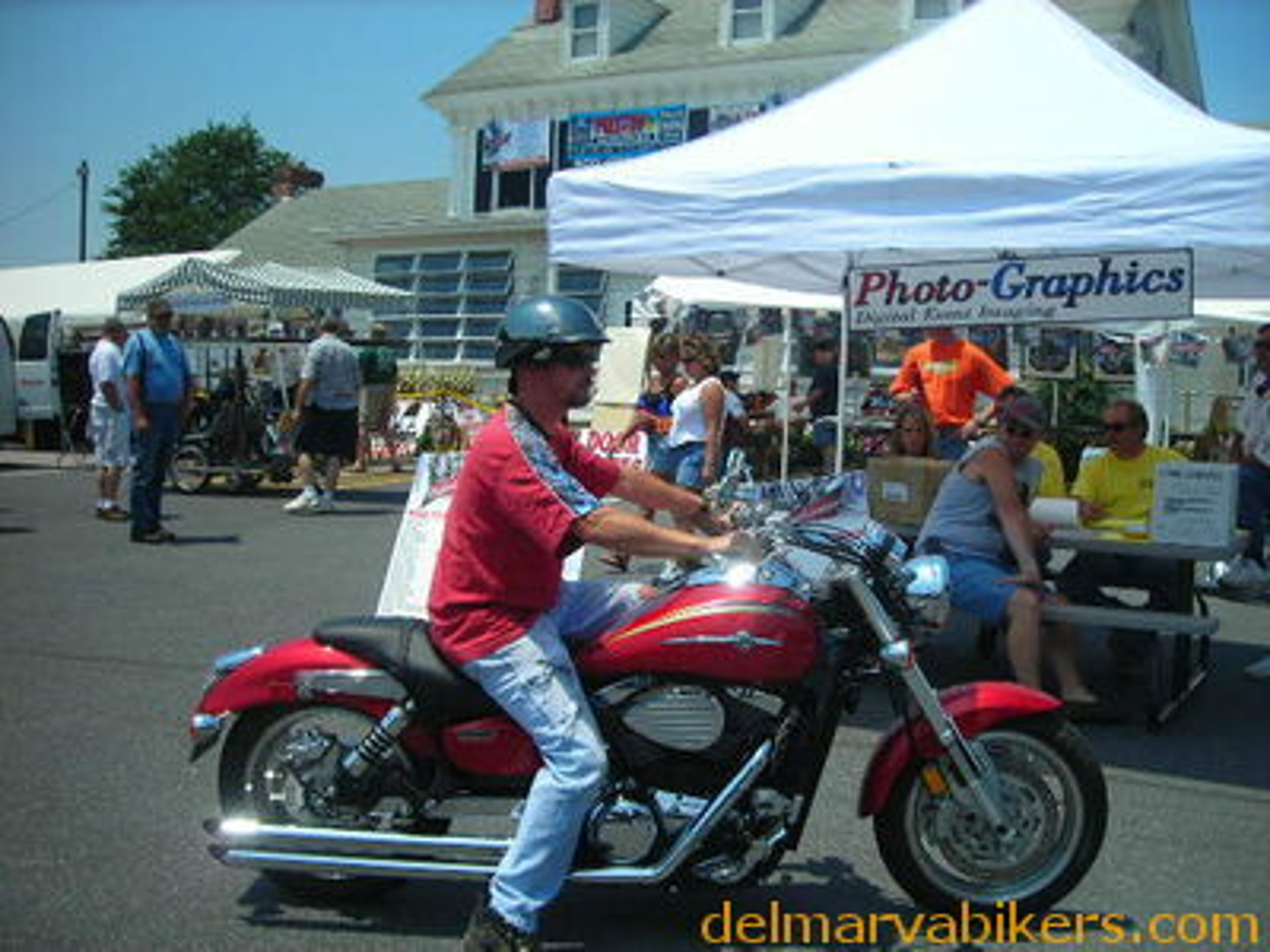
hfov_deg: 49.0
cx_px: 635
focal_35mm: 38
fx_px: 1394
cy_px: 476
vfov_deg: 37.7
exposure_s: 1/238
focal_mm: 6.3
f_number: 6.4
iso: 50
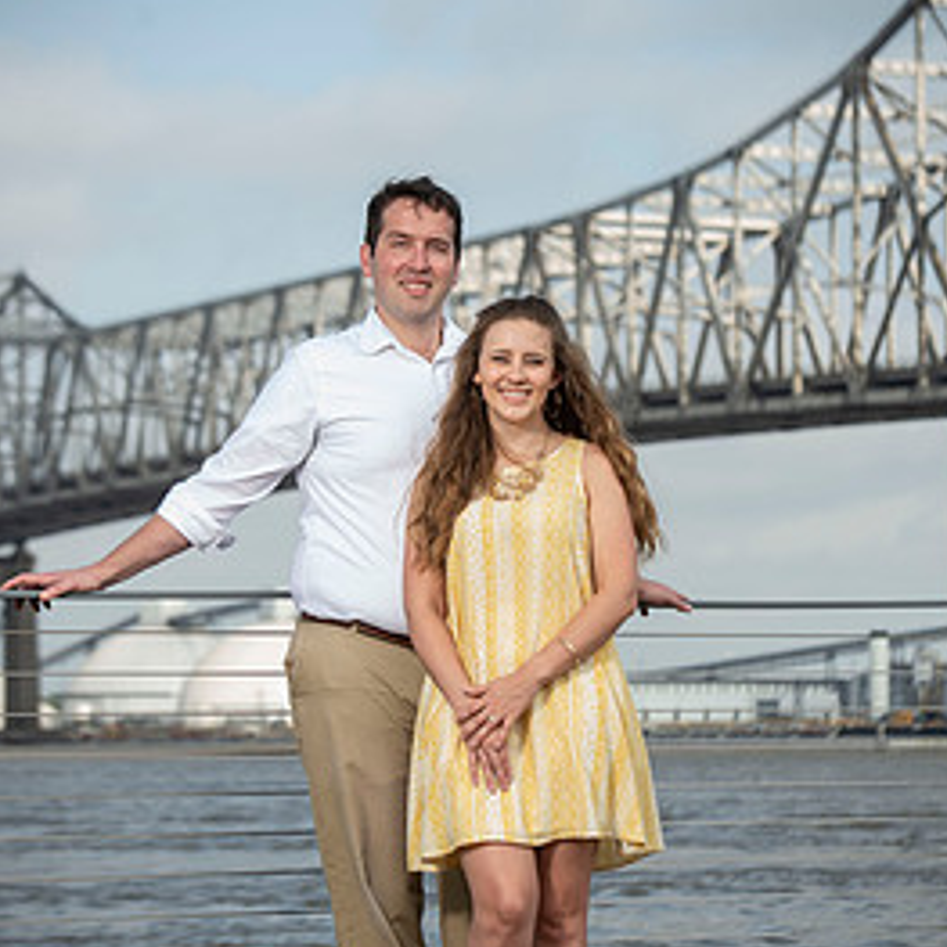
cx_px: 495
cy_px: 511
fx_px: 4488
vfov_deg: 12.0
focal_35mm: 145
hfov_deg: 12.0
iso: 50
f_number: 5.6
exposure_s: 1/250
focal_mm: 100
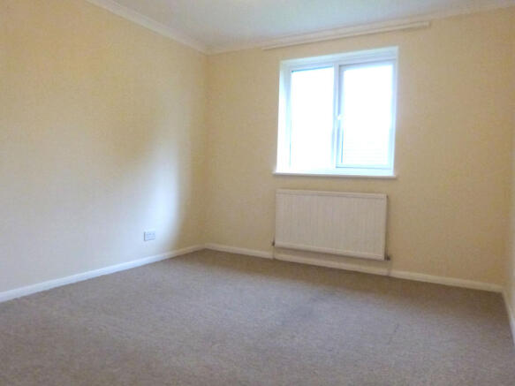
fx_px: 372
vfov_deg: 54.9
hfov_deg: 69.4
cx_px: 258
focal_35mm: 25
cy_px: 193
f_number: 2.8
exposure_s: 1/60
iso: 800
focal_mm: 4.5
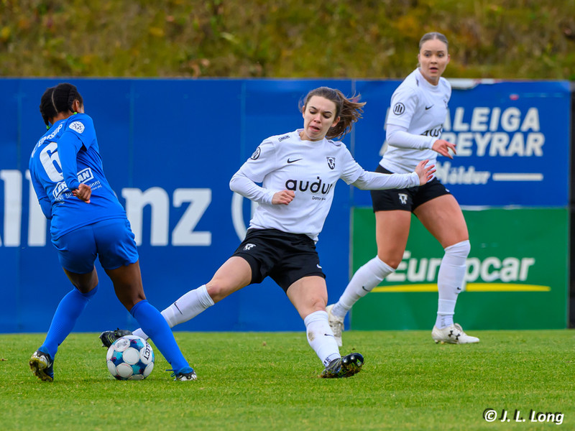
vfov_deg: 1.9
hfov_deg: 2.6
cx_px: 288
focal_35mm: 768
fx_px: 12752
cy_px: 205
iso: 1100
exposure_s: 1/1000
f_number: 6.3
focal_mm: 370
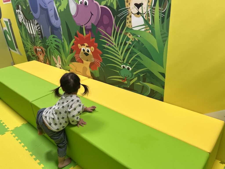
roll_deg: +4.3
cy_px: 84
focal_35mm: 26
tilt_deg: -24.0
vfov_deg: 53.1
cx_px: 112
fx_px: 169
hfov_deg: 67.3
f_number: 1.5
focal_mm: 5.7
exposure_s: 1/62
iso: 50
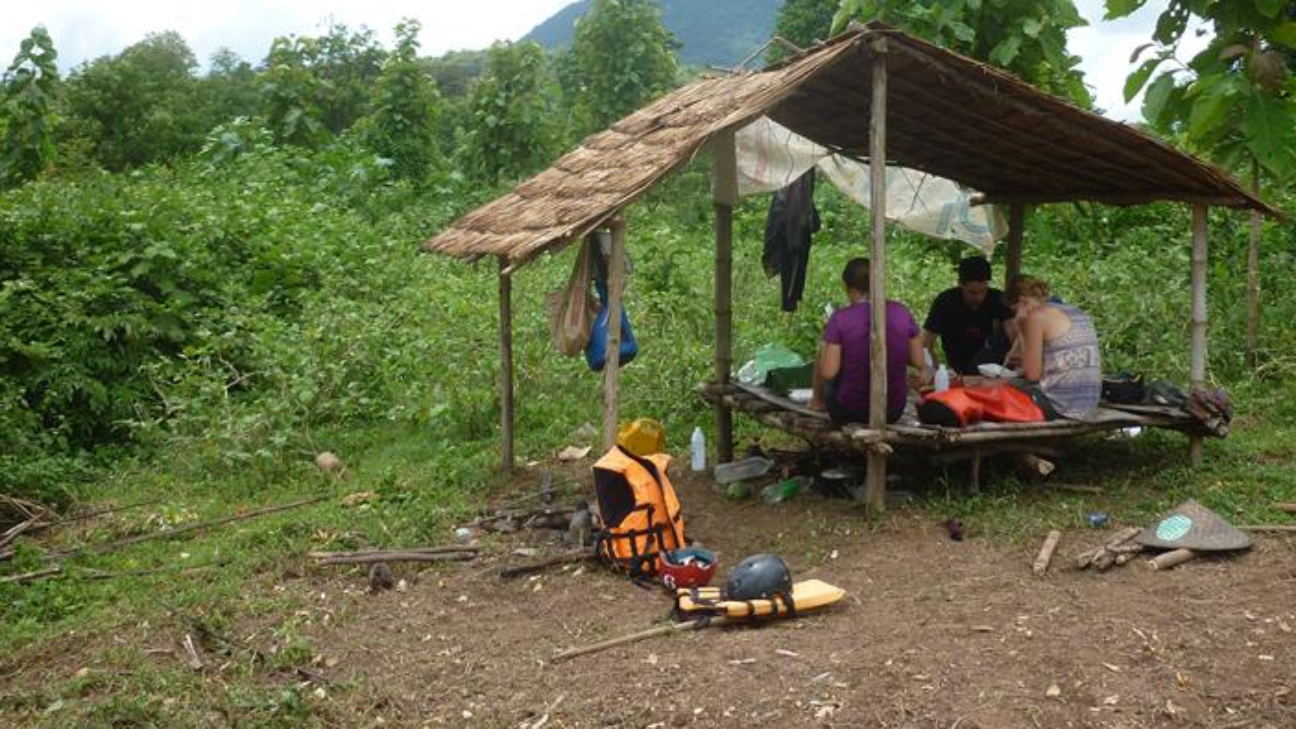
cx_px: 685
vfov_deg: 28.6
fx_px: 1409
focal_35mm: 41
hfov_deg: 49.4
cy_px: 196
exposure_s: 1/800
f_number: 2.8
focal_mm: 5.5
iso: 80
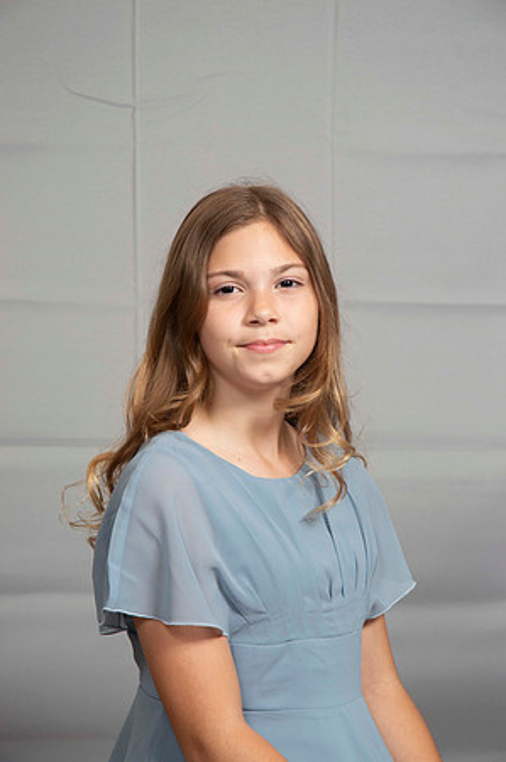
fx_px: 2219
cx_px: 253
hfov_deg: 13.0
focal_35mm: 105
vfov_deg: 19.5
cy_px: 381
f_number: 6.3
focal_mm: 70
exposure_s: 1/60
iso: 100
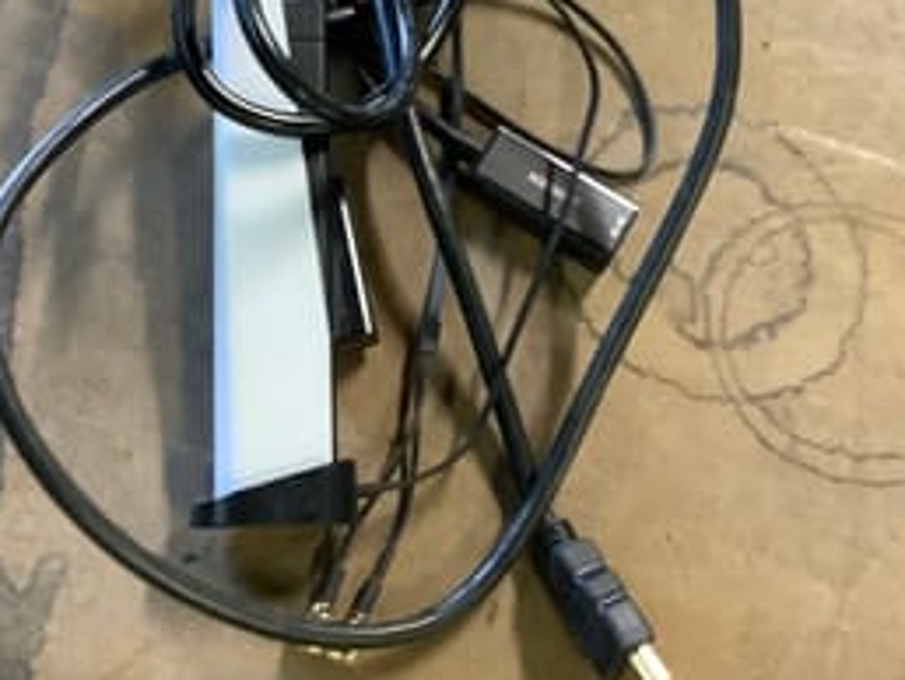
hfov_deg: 32.1
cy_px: 110
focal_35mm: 60
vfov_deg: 24.0
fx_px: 1570
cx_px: 365
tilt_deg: -63.3
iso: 400
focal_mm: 3.3
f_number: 2.4
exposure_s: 1/33
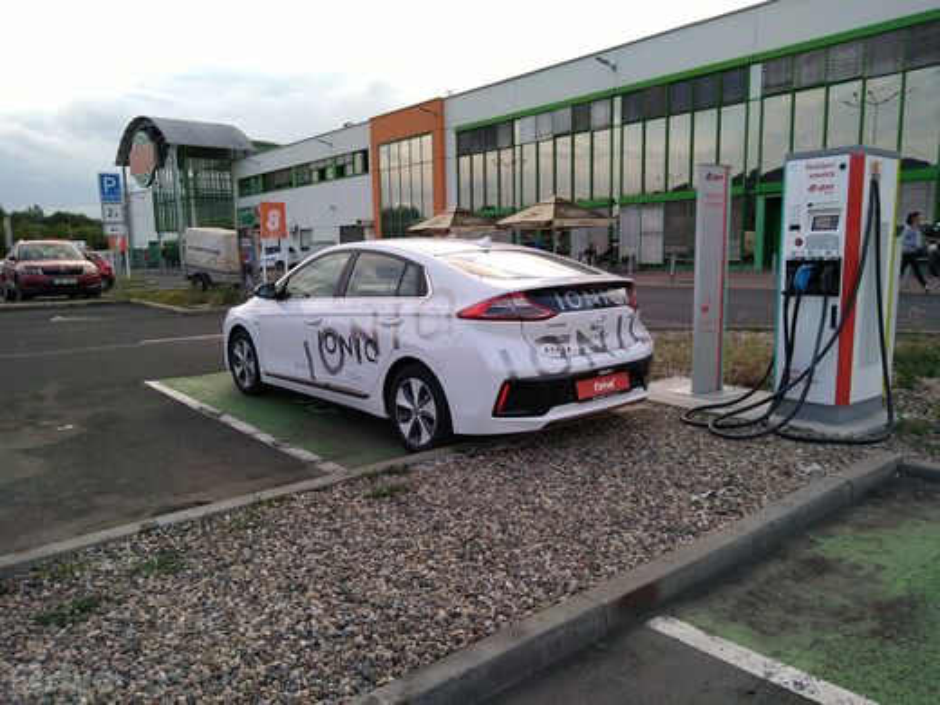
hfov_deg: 67.3
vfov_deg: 53.1
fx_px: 706
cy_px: 352
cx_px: 470
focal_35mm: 26
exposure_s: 1/232
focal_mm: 3.46
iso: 100
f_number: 2.2
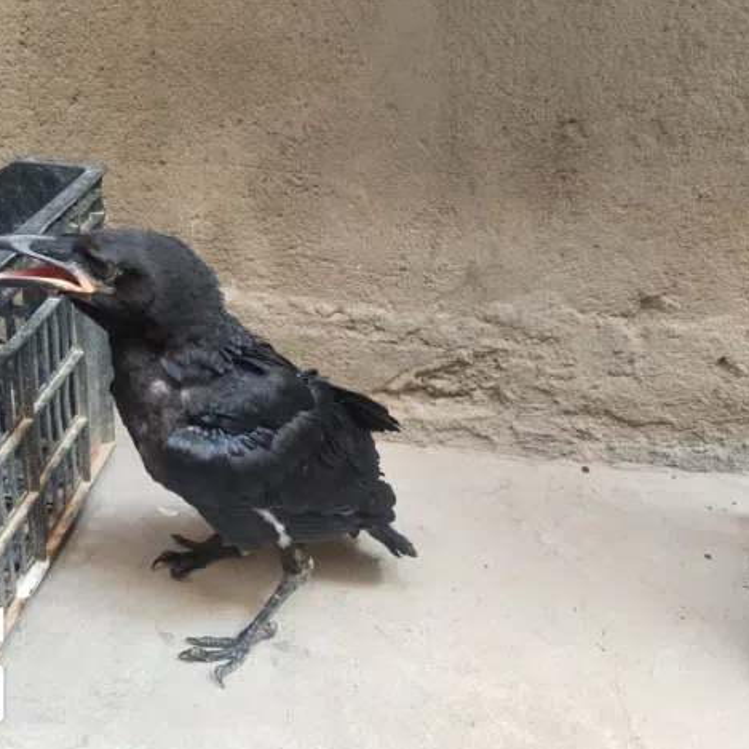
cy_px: 377
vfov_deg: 47.2
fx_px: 857
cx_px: 244
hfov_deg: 46.4
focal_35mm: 35
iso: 431
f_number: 1.8
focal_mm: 4.75
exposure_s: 1/60
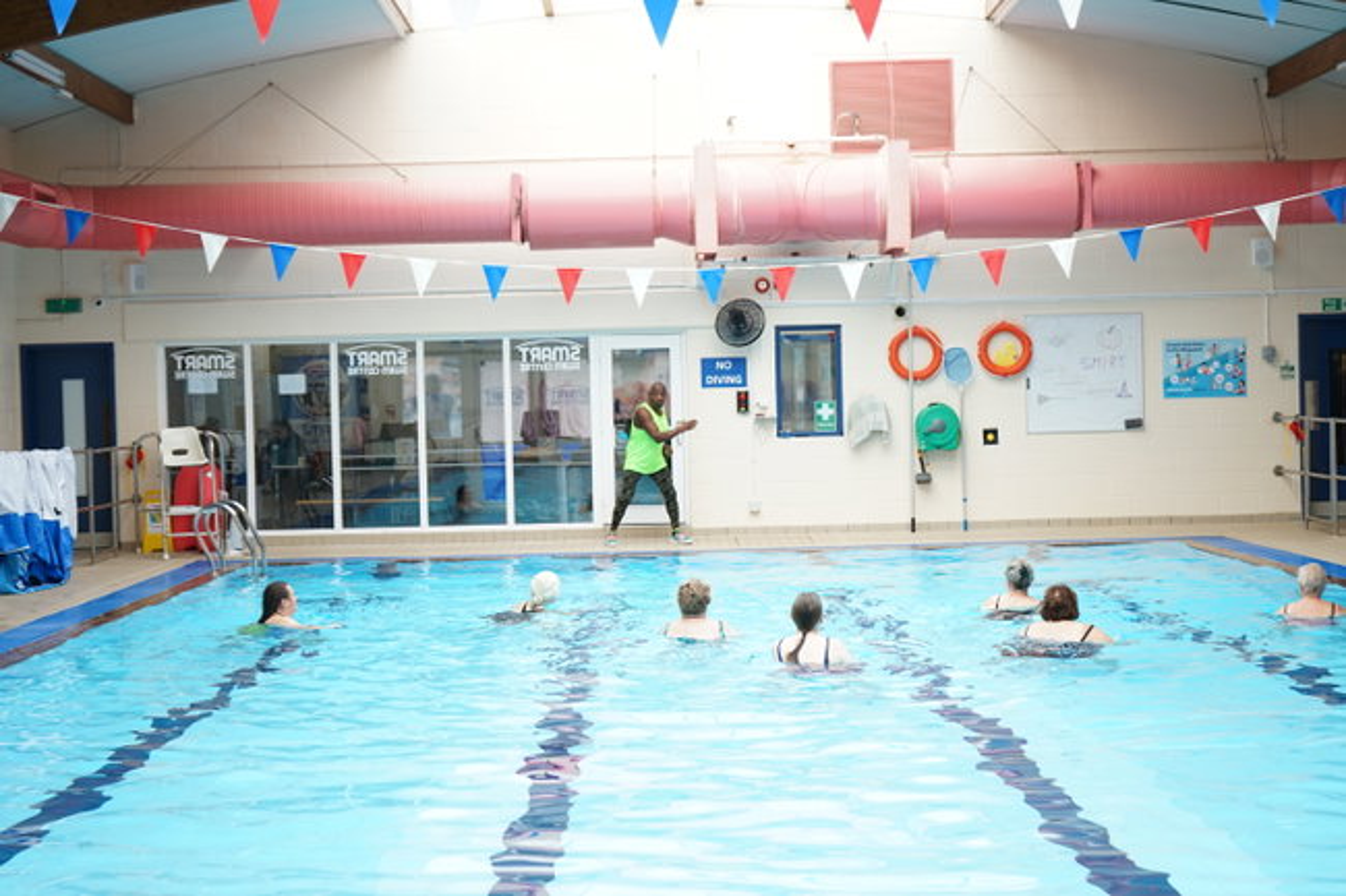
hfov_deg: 35.1
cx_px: 673
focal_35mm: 57
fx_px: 2130
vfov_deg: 23.8
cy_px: 448
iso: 400
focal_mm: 57
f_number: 5.6
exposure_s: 1/80
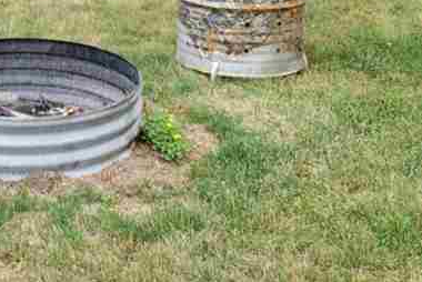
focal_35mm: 91
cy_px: -89
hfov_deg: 21.8
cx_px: 30
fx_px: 1068
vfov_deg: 14.4
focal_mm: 4.3
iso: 50
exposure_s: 1/172
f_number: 2.4
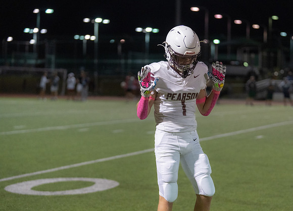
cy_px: 100
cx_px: 167
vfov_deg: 14.1
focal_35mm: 102
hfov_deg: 19.4
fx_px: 855
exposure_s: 1/1250
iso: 5000
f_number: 2.8
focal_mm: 92
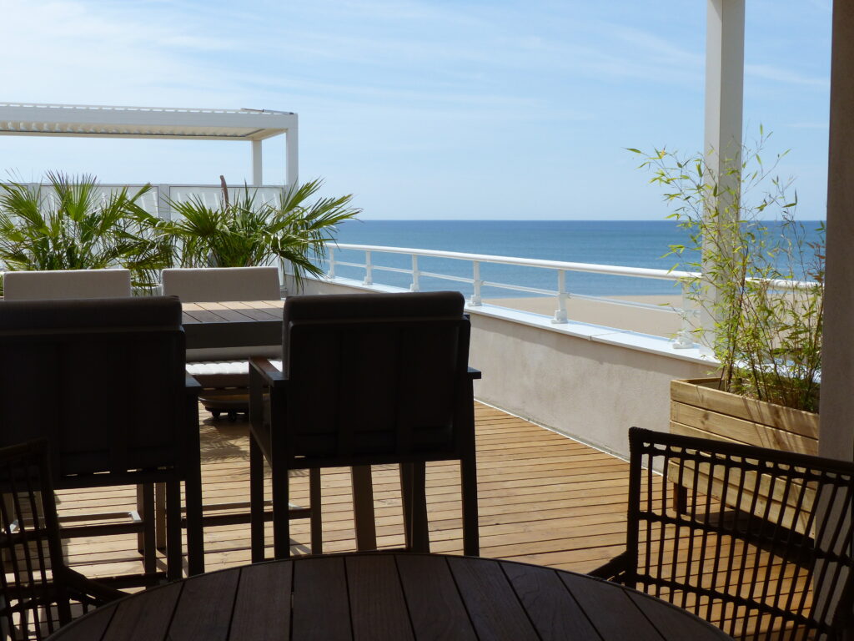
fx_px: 1086
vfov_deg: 32.9
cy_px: 320
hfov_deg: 42.9
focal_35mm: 44
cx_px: 427
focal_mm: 7.8
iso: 100
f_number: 4
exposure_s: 1/1600
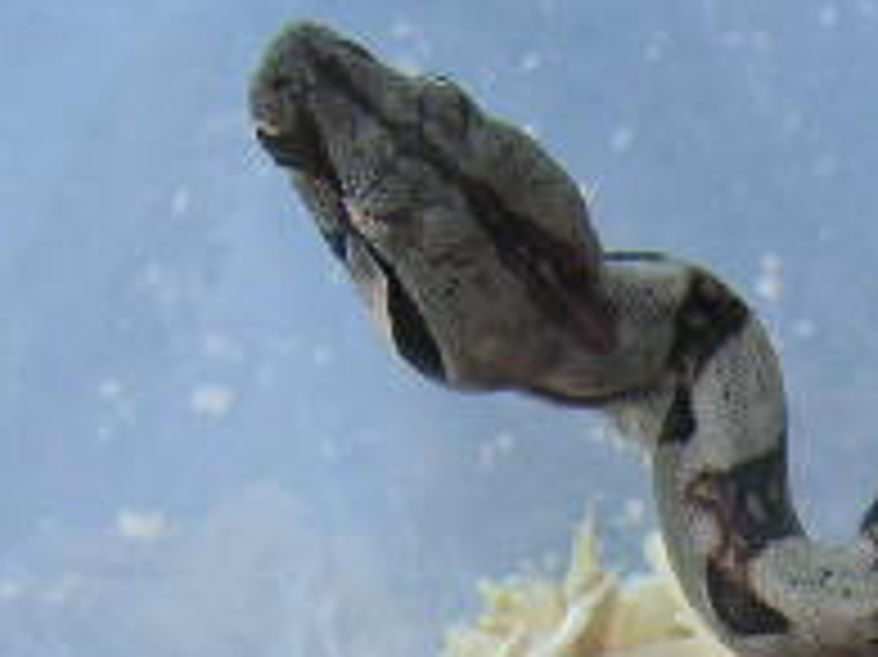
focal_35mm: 125
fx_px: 3169
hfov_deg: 15.2
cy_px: 932
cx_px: 1072
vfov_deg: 11.4
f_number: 2.8
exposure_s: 1/30
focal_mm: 6
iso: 100
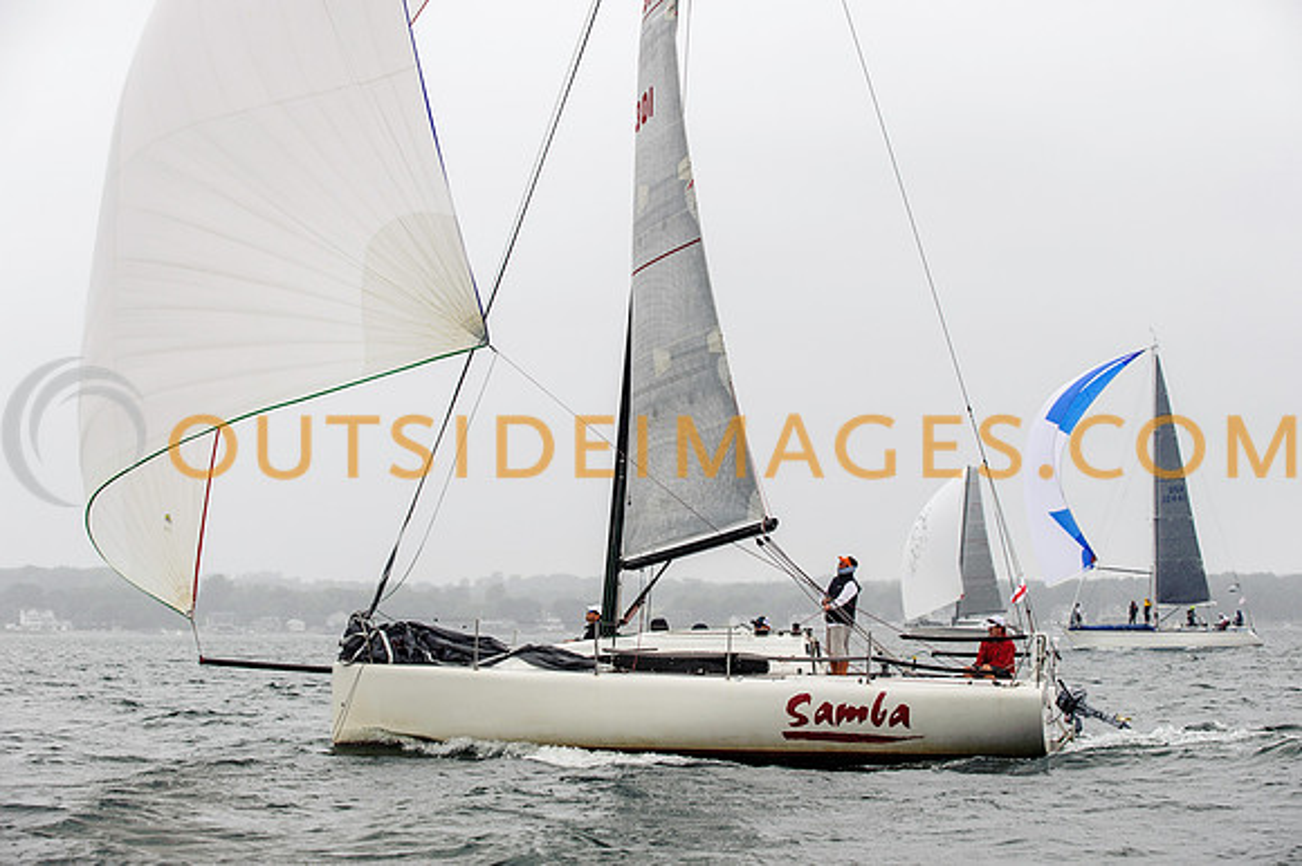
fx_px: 3358
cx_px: 651
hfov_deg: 21.9
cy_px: 433
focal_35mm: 93
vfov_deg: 14.7
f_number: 5
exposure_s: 1/500
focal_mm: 86
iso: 250
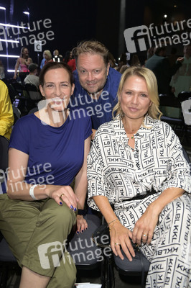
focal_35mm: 32
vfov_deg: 58.8
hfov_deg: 41.0
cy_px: 144
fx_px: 255
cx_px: 96
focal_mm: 32
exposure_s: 1/50
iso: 2000
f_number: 4
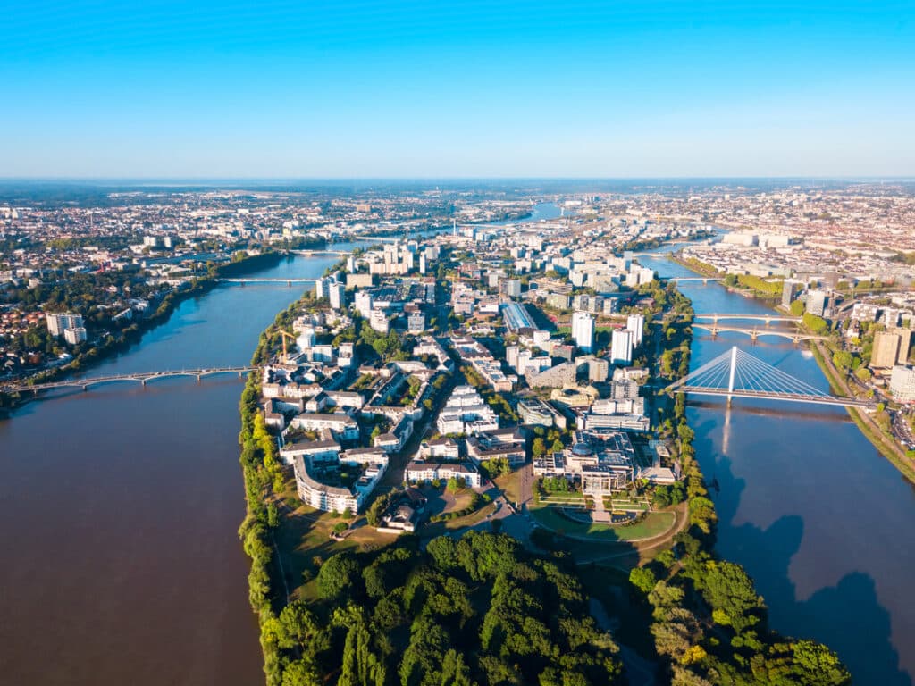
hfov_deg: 67.3
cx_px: 458
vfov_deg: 53.1
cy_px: 343
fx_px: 687
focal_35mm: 26
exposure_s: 1/750
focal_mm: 4.7
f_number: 2.2
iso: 100
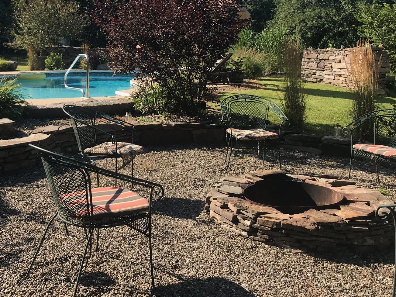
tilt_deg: -1.2
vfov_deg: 32.1
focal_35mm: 44
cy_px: 66
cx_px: 116
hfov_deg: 42.1
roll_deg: -0.1
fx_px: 503
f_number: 1.8
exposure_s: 1/1041
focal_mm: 3.99
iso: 20
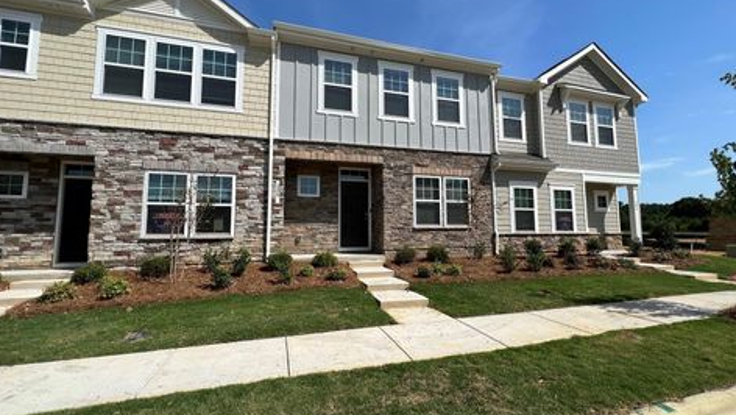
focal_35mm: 15
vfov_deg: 70.6
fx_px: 293
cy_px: 207
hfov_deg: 102.9
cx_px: 379
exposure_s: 1/2273
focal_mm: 1.57
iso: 32
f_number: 1.8
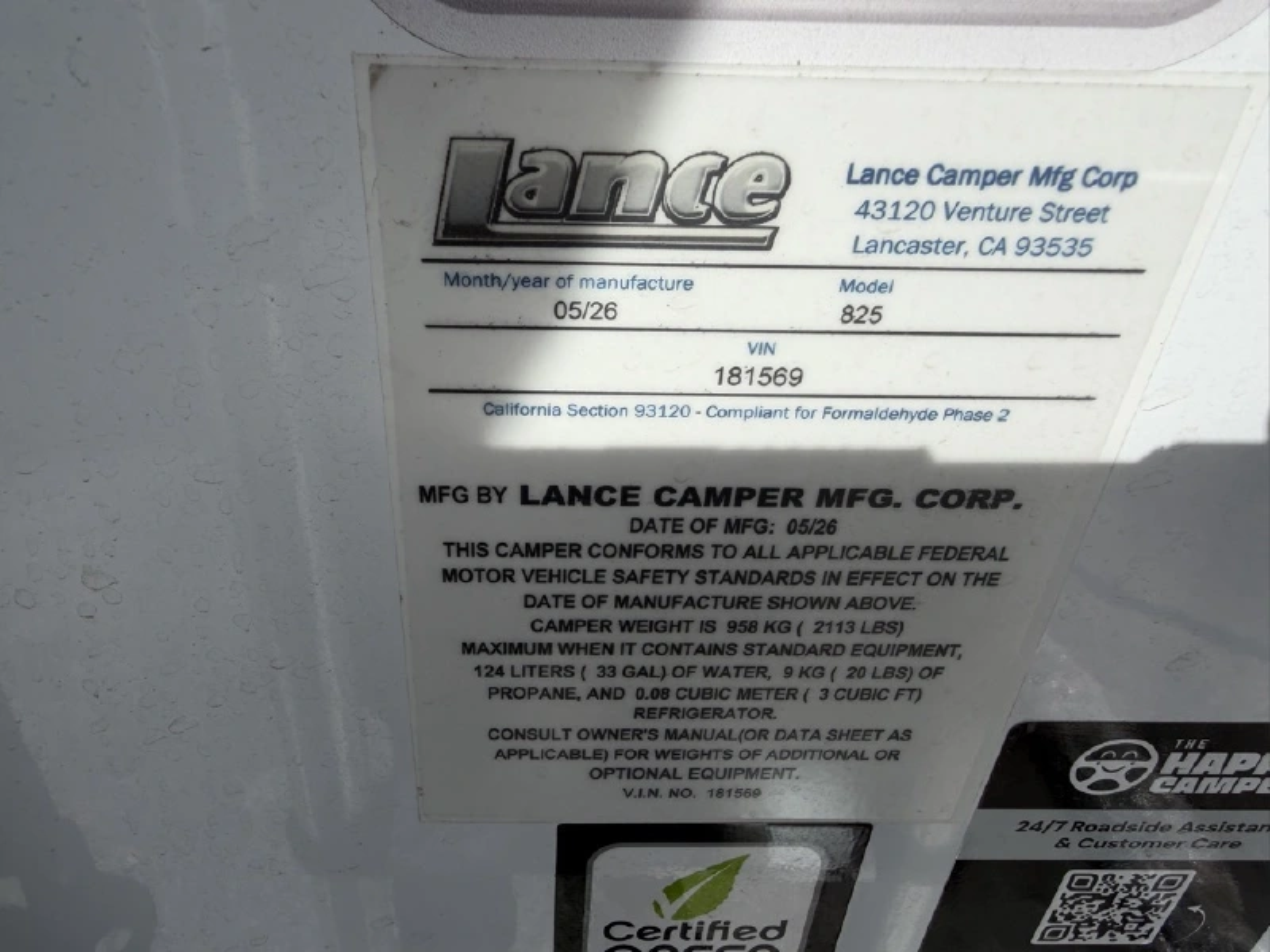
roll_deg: +0.1
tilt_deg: -33.9
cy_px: 476
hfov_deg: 69.4
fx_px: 917
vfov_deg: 54.9
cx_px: 635
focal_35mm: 25
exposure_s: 1/1093
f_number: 2.2
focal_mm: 2.22
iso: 20
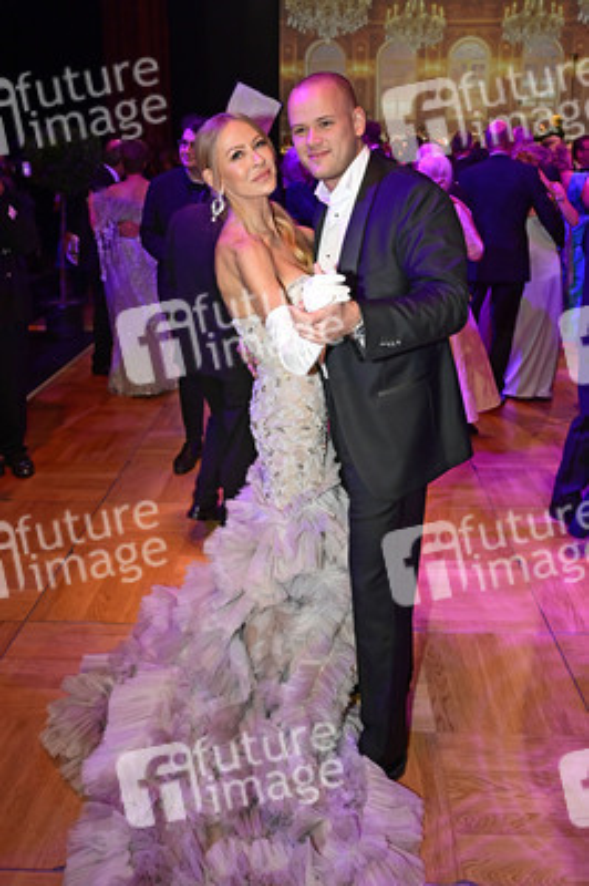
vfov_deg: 73.8
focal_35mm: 24
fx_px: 590
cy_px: 443
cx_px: 294
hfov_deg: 53.1
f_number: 5.6
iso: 2500
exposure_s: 1/160
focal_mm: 24
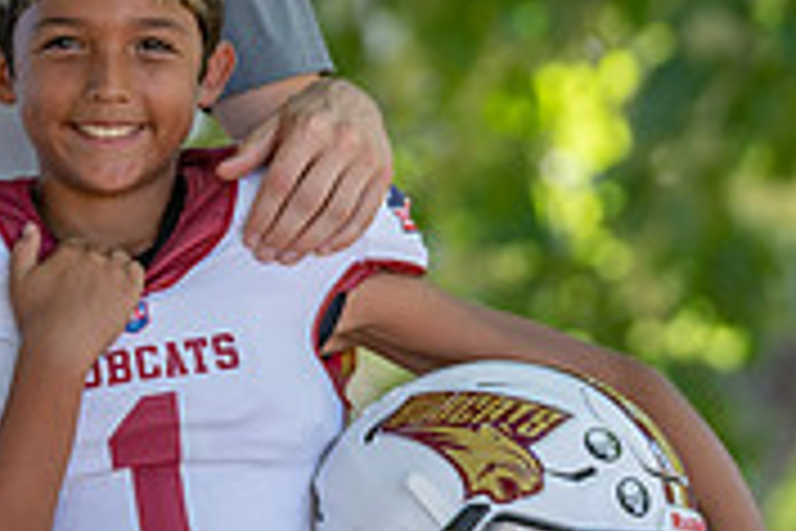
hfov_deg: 5.3
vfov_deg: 3.5
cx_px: -18
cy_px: -7
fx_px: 8645
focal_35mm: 391
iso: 200
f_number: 2.8
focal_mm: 119
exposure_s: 1/320
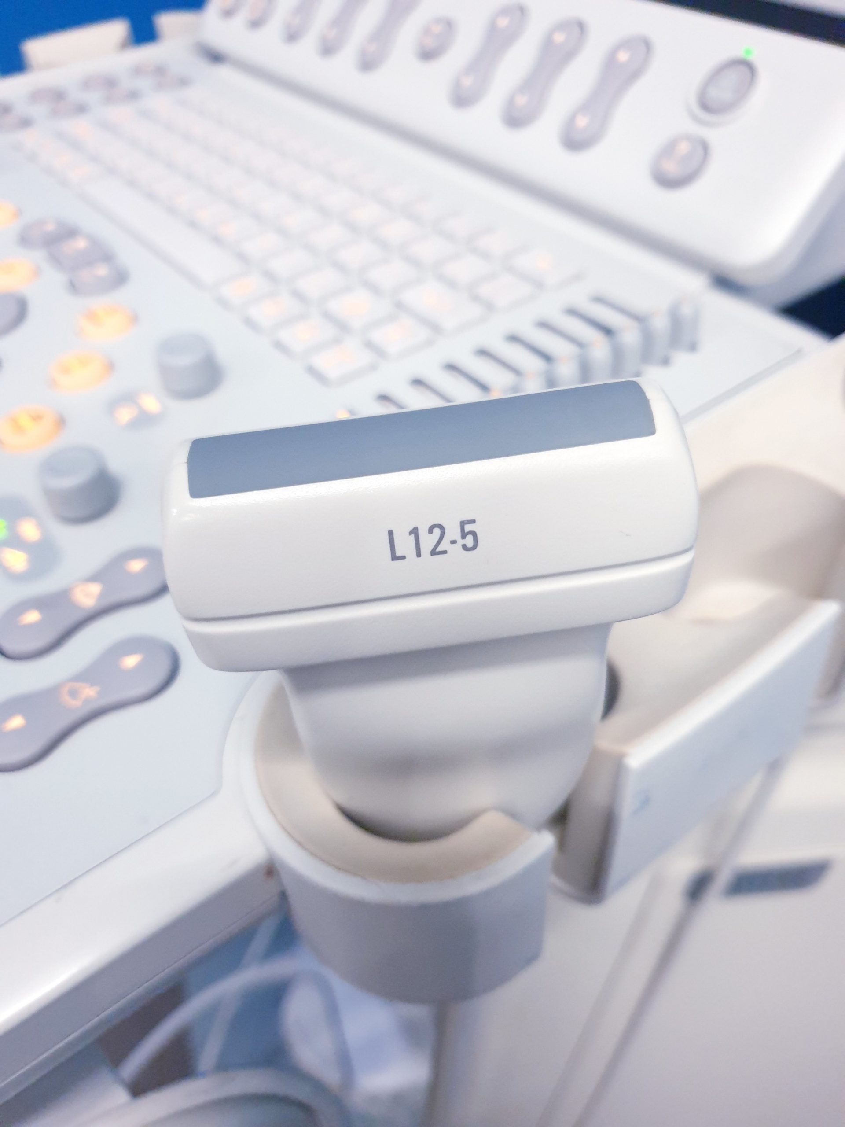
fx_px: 846
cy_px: 564
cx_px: 422
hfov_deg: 53.1
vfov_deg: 67.3
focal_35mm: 26
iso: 320
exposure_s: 1/33
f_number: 1.5
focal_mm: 4.3
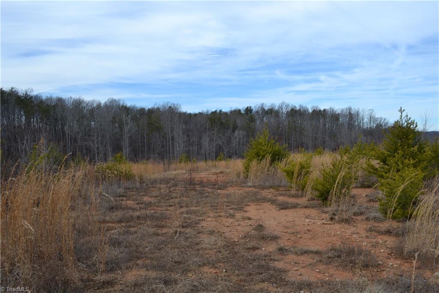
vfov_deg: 47.9
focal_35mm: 27
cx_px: 220
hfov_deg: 67.4
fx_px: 329
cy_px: 146
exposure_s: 1/200
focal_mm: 18
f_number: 7.1
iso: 100
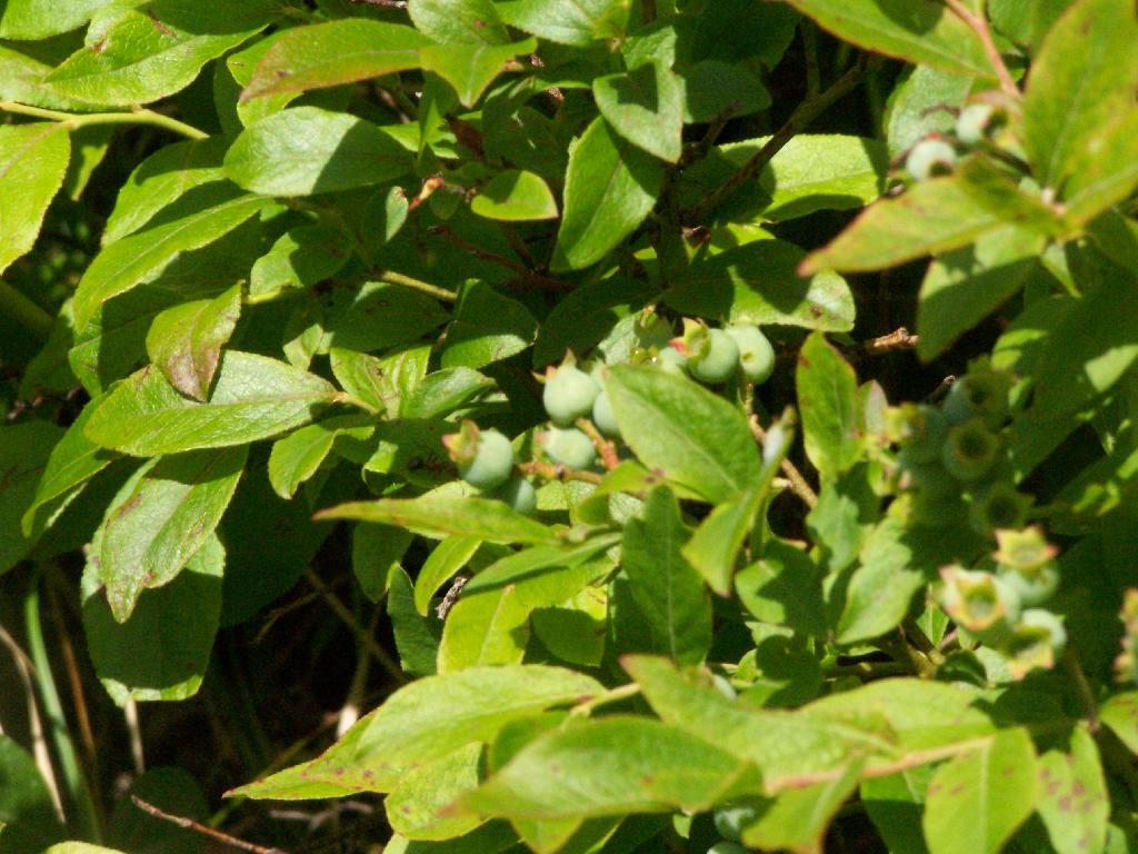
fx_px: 6213
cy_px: 427
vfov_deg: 7.9
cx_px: 569
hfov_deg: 10.5
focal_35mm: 189
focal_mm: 31.3
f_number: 6.3
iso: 400
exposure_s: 1/1600
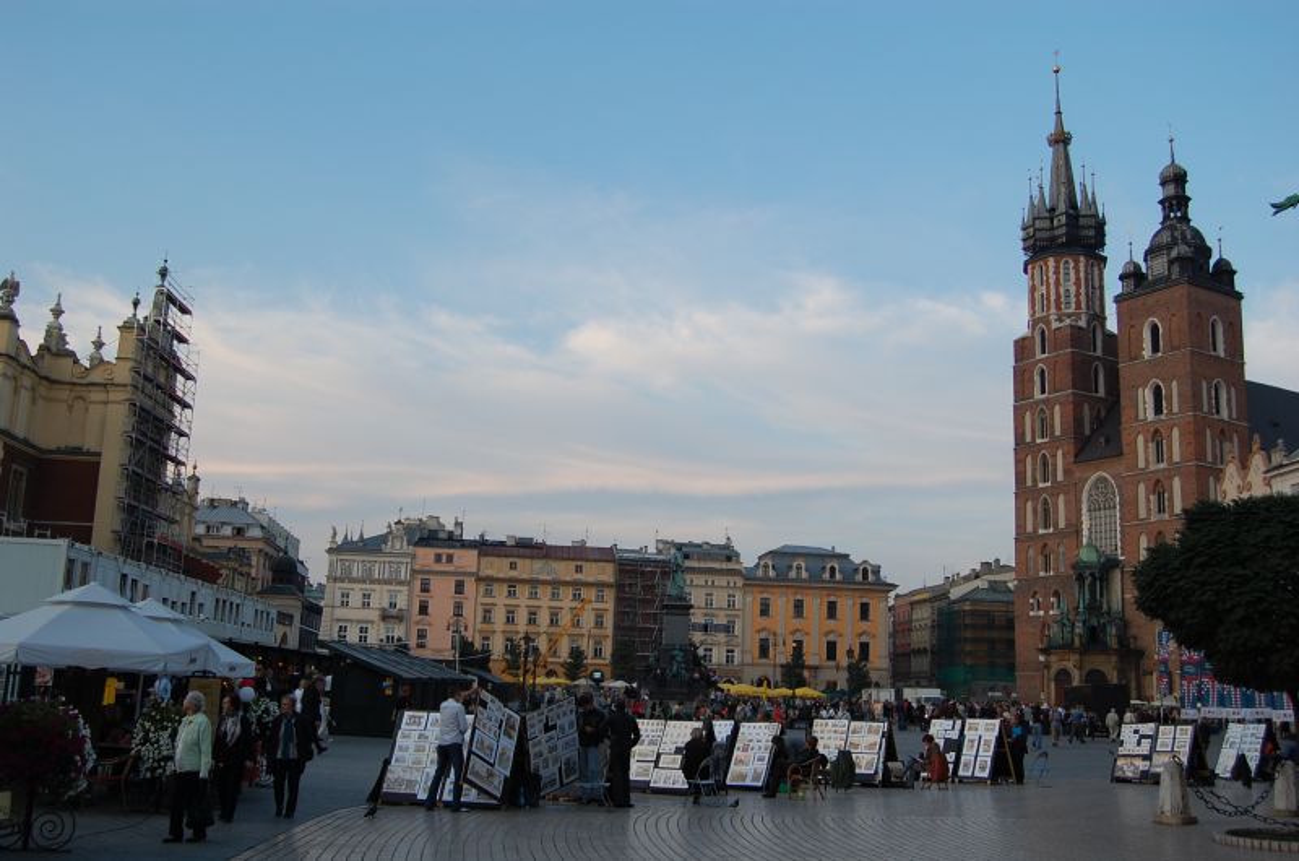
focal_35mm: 34
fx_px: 1242
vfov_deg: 38.2
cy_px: 430
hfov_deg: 55.2
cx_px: 650
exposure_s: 1/125
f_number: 6.3
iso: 200
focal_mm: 23
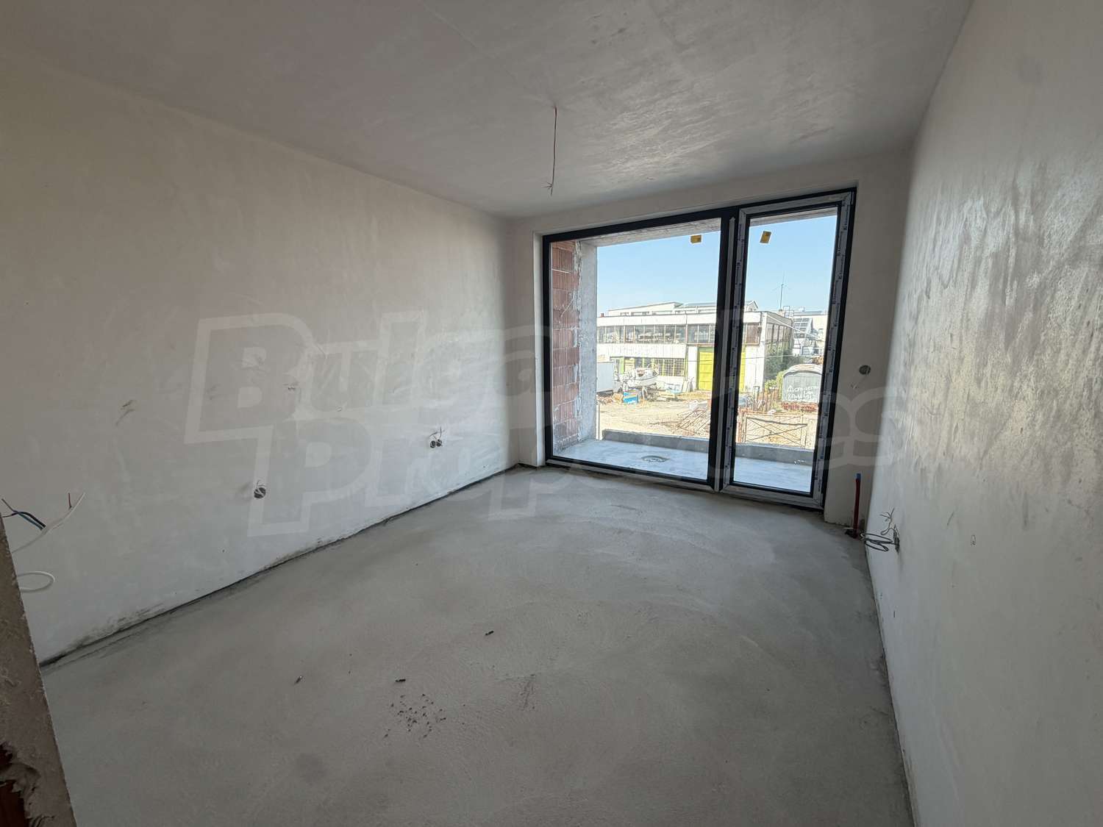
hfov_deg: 102.1
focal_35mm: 14
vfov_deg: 85.7
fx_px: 446
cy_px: 414
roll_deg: +0.8
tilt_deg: -10.7
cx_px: 552
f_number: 2.2
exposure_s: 1/132
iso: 50
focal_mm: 2.22
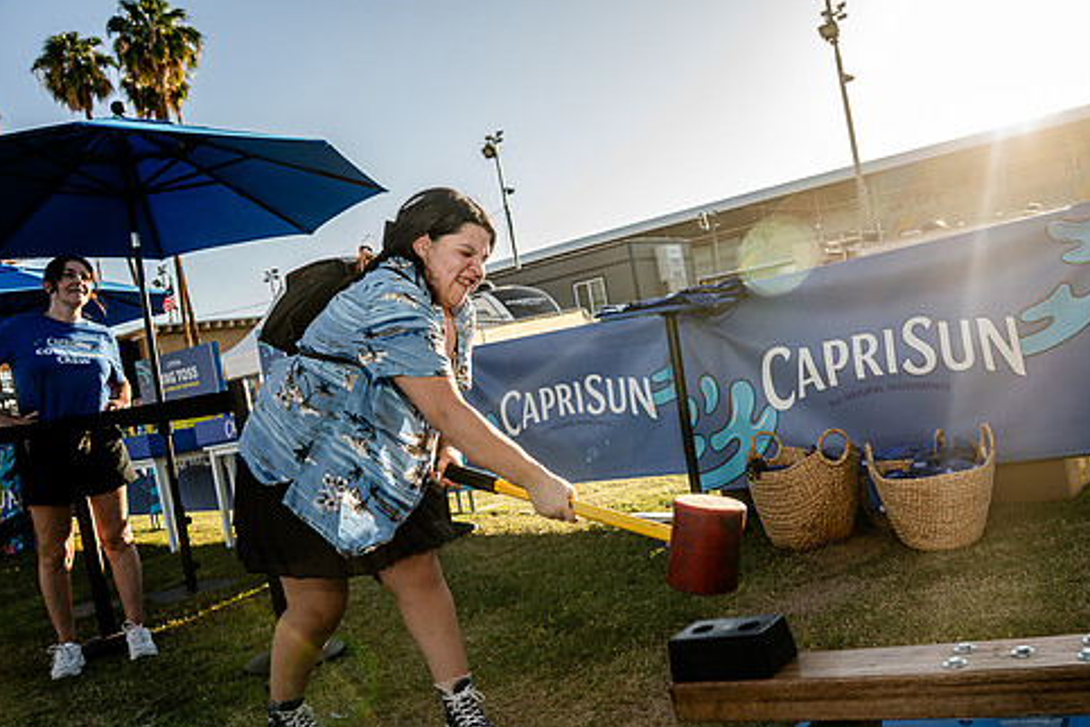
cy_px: 396
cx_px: 634
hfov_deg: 61.6
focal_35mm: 30
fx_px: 908
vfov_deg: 43.6
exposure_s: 1/200
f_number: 4
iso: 50
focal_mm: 25
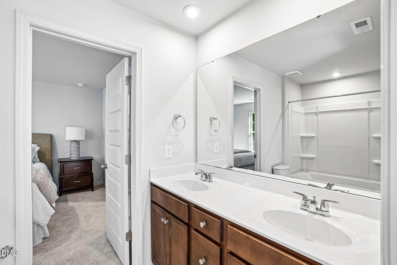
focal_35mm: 15
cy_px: 132
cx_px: 198
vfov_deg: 77.3
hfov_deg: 100.4
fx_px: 165
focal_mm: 10
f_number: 8
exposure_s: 1/13
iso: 400
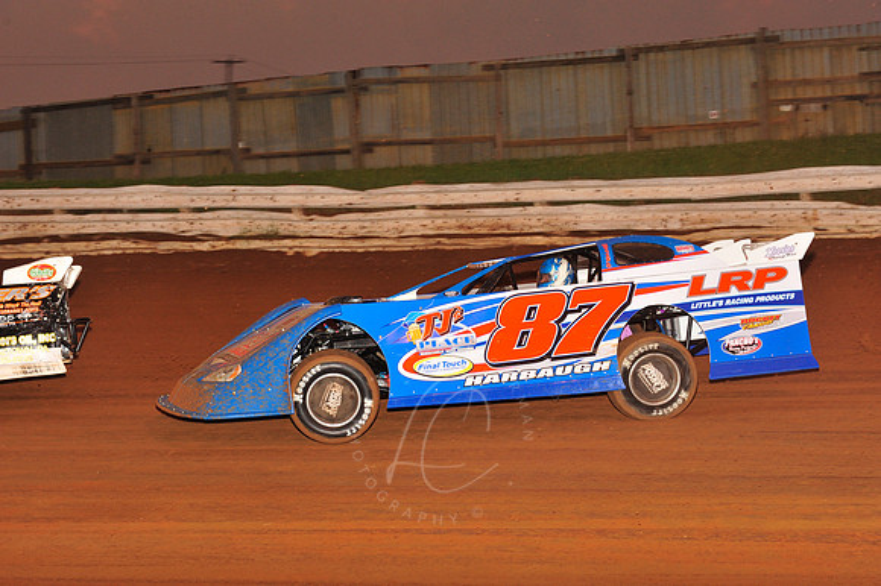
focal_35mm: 92
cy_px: 293
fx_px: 2250
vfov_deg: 14.8
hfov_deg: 22.2
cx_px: 440
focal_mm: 92
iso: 1250
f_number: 7.1
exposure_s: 1/320
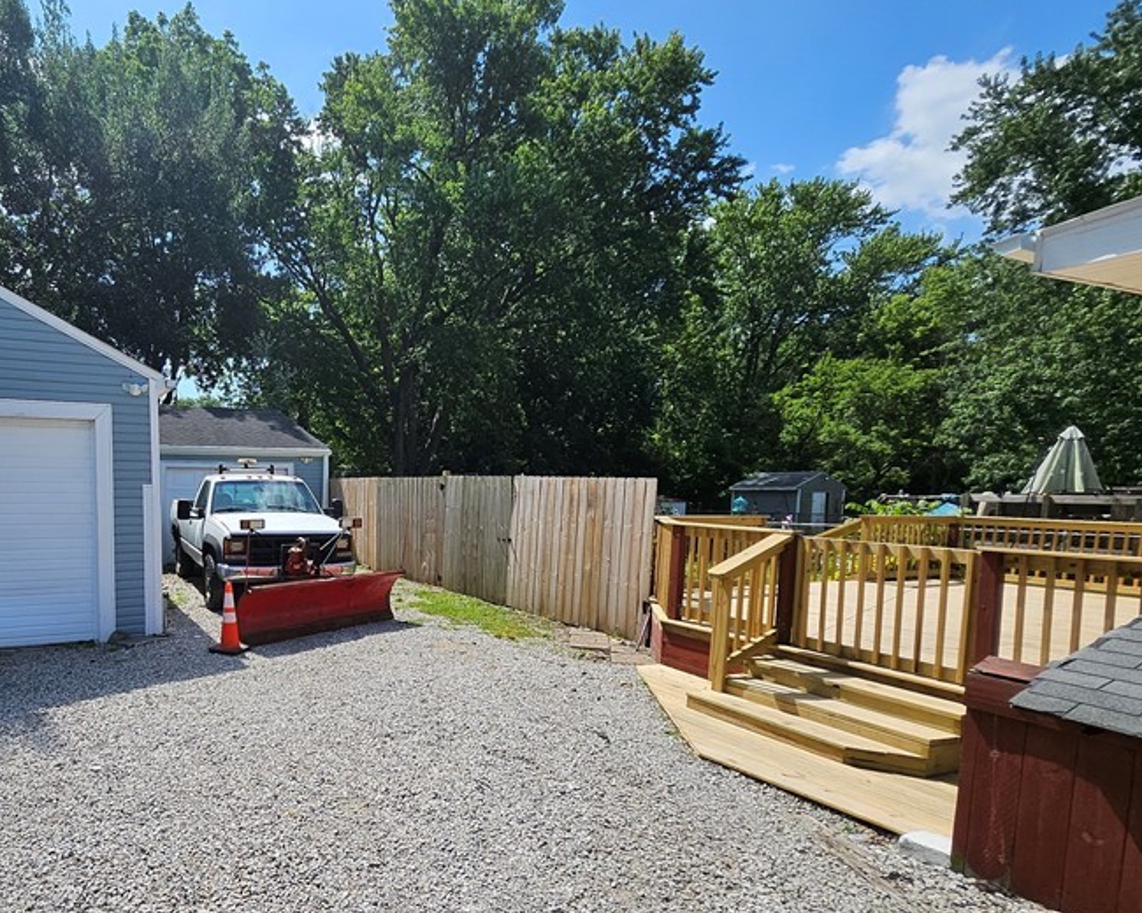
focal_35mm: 20
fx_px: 676
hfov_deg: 76.0
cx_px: 322
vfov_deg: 67.5
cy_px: 541
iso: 32
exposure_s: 1/1550
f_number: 2.2
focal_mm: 1.74
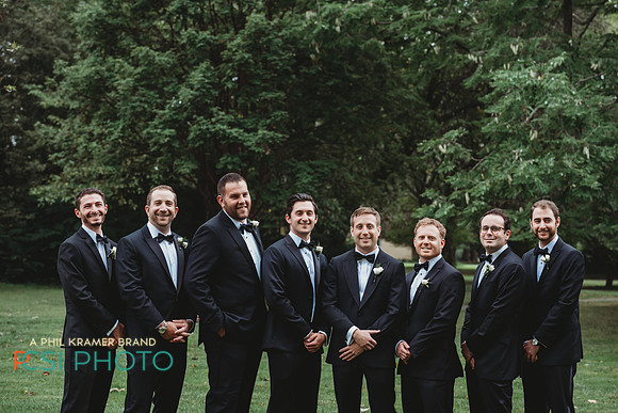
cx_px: 309
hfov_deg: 23.9
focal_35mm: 85
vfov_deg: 16.1
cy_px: 206
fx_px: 1459
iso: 640
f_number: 5
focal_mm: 85
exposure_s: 1/250
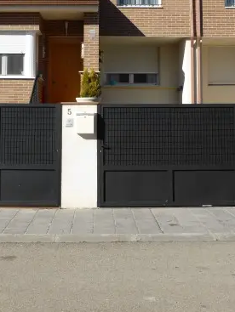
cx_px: 94
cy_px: 77
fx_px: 488
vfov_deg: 34.7
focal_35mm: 54
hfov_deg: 27.0
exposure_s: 1/1300
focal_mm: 5.4
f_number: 3.6
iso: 100
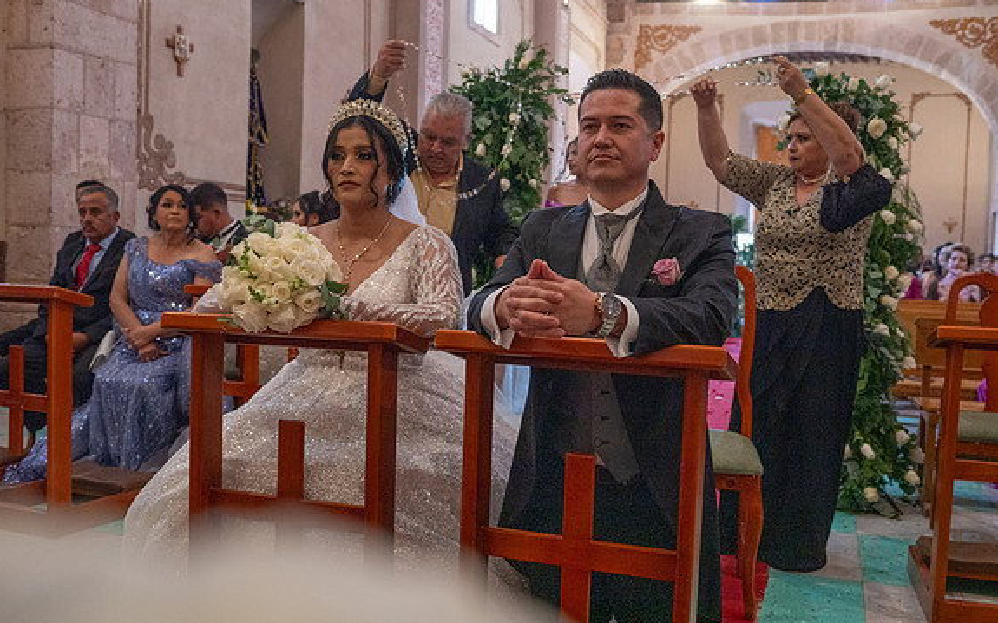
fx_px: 979
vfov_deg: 35.3
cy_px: 324
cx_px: 498
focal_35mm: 36
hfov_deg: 54.0
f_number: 5
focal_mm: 35
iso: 2500
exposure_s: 1/100
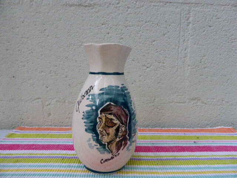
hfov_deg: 69.4
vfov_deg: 54.9
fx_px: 171
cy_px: 89
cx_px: 118
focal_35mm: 25
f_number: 3.3
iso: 800
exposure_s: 1/80
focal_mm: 4.3
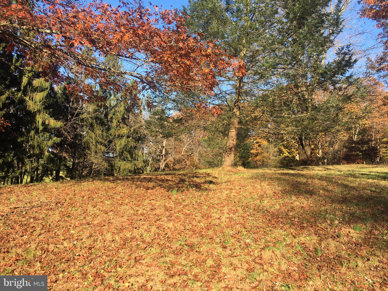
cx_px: 194
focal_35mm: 29
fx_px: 325
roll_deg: -3.7
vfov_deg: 48.2
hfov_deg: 61.7
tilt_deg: +4.6
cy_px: 146
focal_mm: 4.15
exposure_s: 1/469
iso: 25
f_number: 2.2
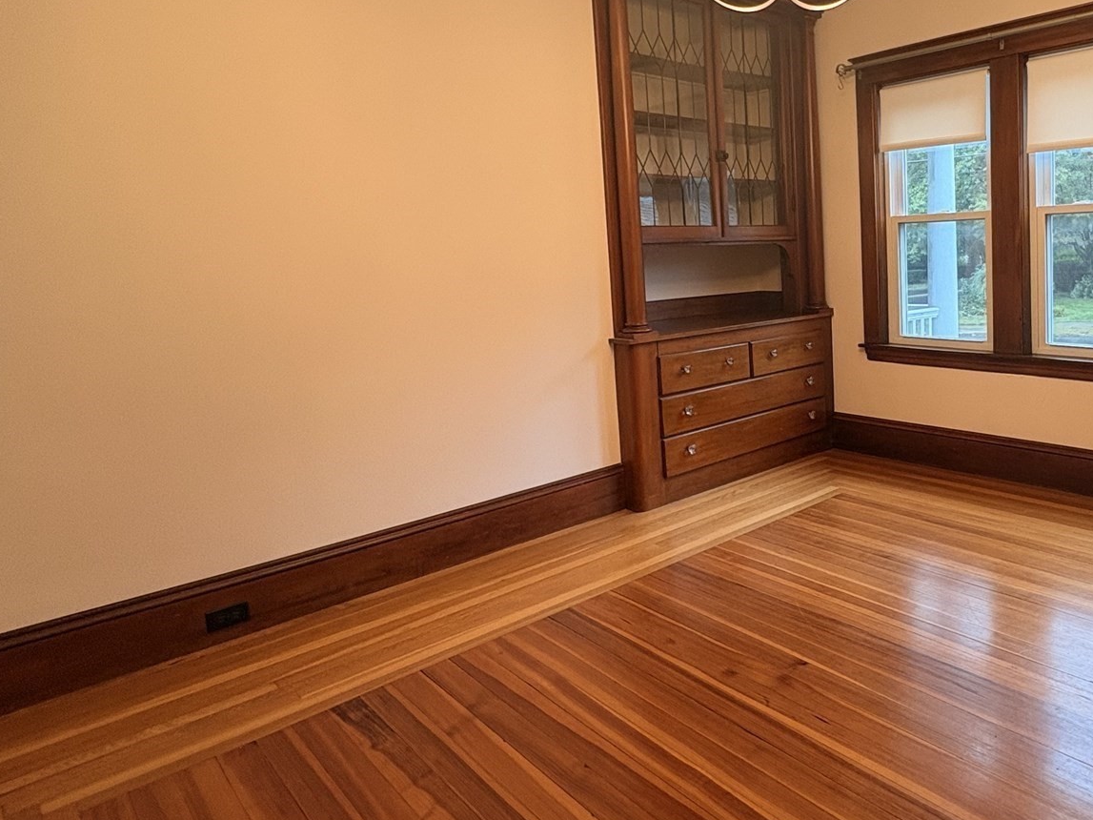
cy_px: 326
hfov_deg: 65.3
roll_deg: +2.6
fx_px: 789
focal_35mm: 25
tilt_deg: -4.8
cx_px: 816
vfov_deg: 54.5
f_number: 2.2
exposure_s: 1/60
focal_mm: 2.22
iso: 250
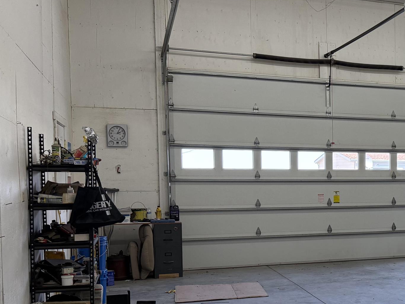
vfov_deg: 26.8
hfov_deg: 32.1
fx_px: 632
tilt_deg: -3.2
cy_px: 215
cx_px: 427
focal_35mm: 54
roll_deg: +0.0
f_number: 1.78
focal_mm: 6.76
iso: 125
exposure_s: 1/228
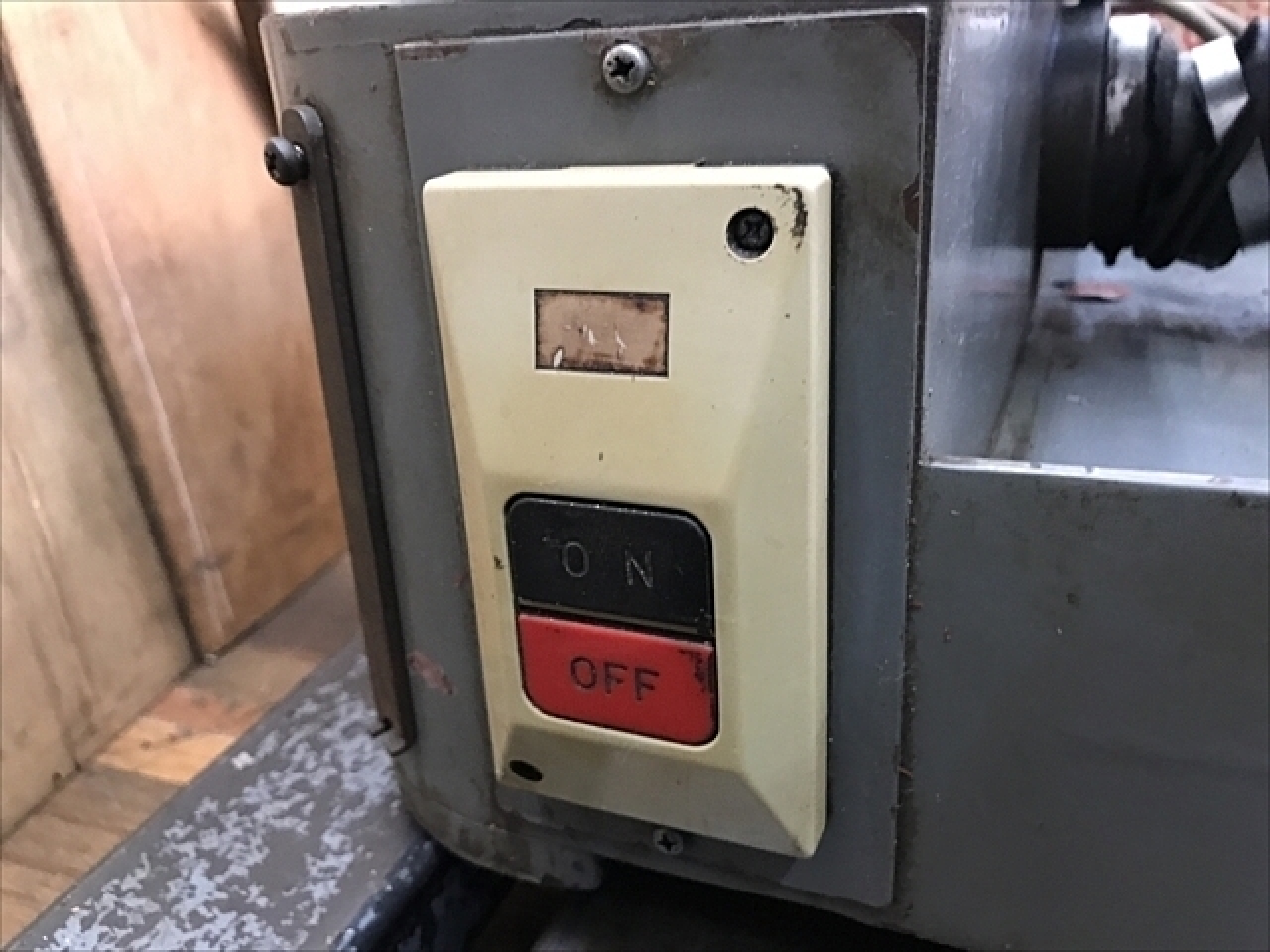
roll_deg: +3.5
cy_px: 476
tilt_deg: -23.4
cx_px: 635
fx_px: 1027
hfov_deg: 63.4
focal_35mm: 28
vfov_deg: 49.7
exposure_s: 1/9
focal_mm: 3.99
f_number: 1.8
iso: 100
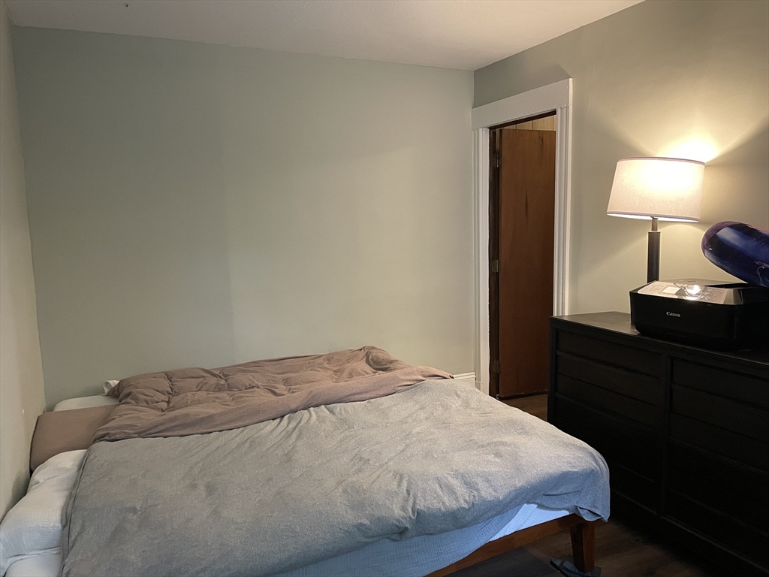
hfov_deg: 67.3
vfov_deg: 53.1
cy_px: 288
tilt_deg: -5.0
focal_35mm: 26
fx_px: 578
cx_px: 384
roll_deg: +1.5
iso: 500
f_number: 1.6
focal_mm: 4.2
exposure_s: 1/60
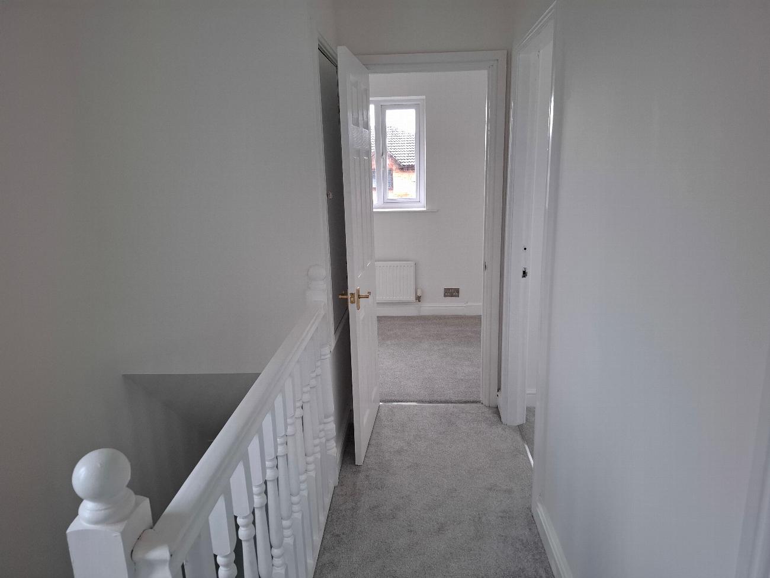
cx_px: 385
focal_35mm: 23
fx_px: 512
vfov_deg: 58.9
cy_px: 289
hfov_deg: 73.9
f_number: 1.8
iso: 320
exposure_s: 1/100
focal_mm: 5.54
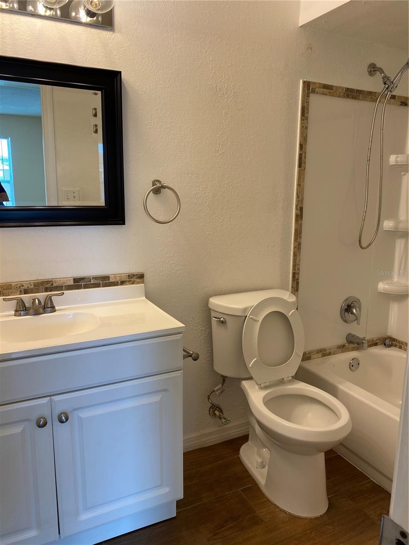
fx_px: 410
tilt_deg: -10.1
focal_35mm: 26
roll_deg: -0.5
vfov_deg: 67.3
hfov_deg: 53.1
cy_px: 272
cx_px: 204
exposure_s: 1/60
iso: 80
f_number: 1.8
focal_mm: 4.25
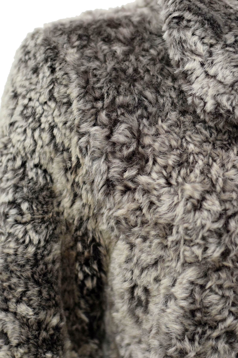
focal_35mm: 75
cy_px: 179
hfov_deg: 18.2
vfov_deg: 27.0
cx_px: 119
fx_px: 744
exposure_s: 1/400
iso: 3200
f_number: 2.5
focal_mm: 50
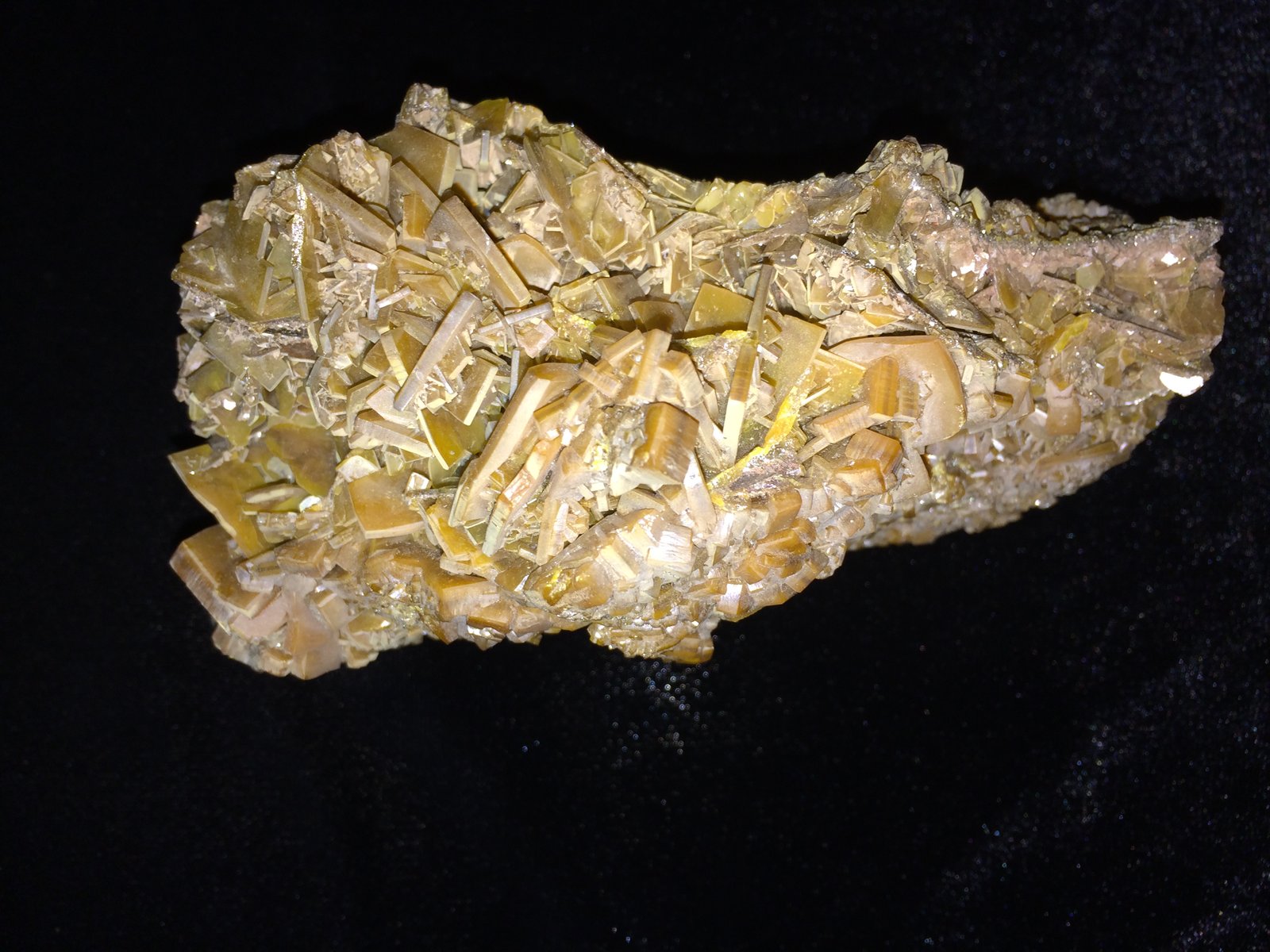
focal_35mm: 30
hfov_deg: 60.0
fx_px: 1101
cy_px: 476
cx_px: 635
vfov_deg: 46.8
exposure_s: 1/104
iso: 32
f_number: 2.2
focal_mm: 4.12
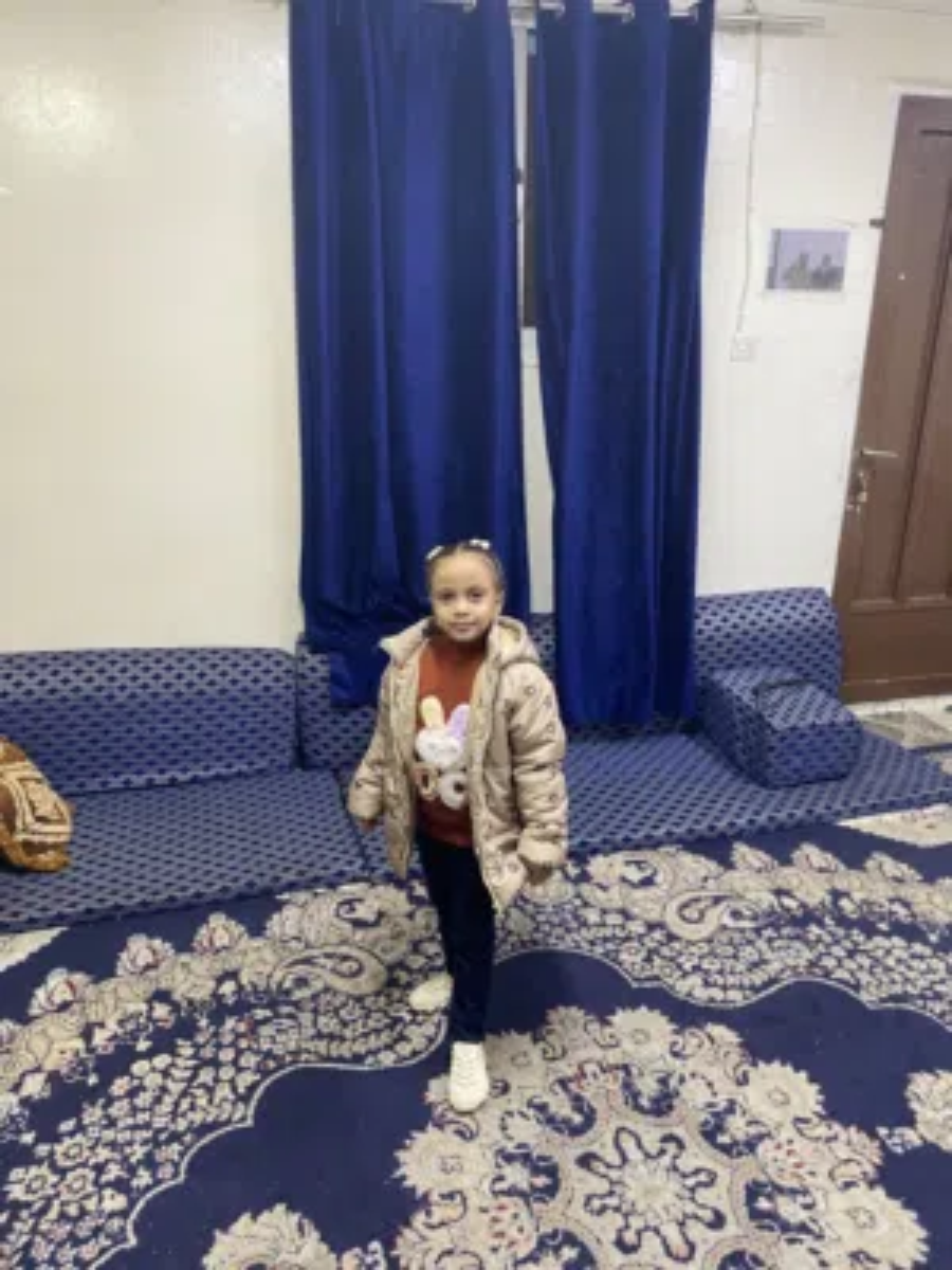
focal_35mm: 26
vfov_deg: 67.3
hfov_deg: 53.1
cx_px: 476
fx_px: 953
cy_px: 635
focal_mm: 4.25
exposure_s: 1/50
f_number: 1.8
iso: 160
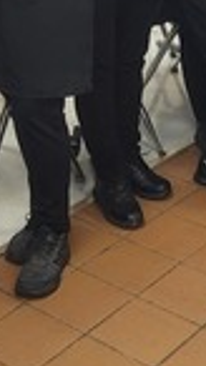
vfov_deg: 20.5
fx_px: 933
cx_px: 123
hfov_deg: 12.6
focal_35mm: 96
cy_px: -98
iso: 250
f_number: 1.8
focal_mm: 5.4
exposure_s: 1/120
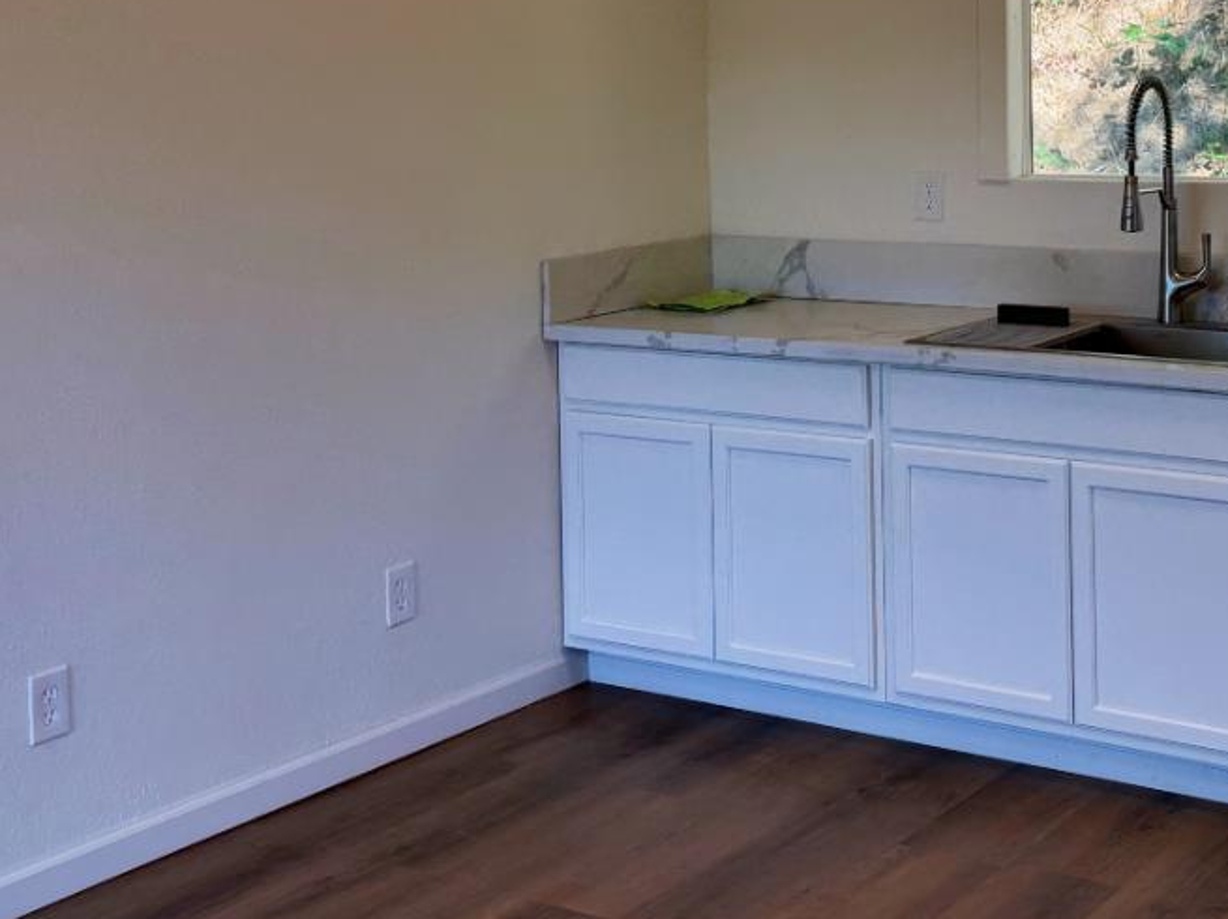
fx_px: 1949
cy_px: 128
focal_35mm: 55
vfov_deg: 25.8
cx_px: 922
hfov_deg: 34.2
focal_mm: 6.76
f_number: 1.78
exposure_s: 1/333
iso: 100
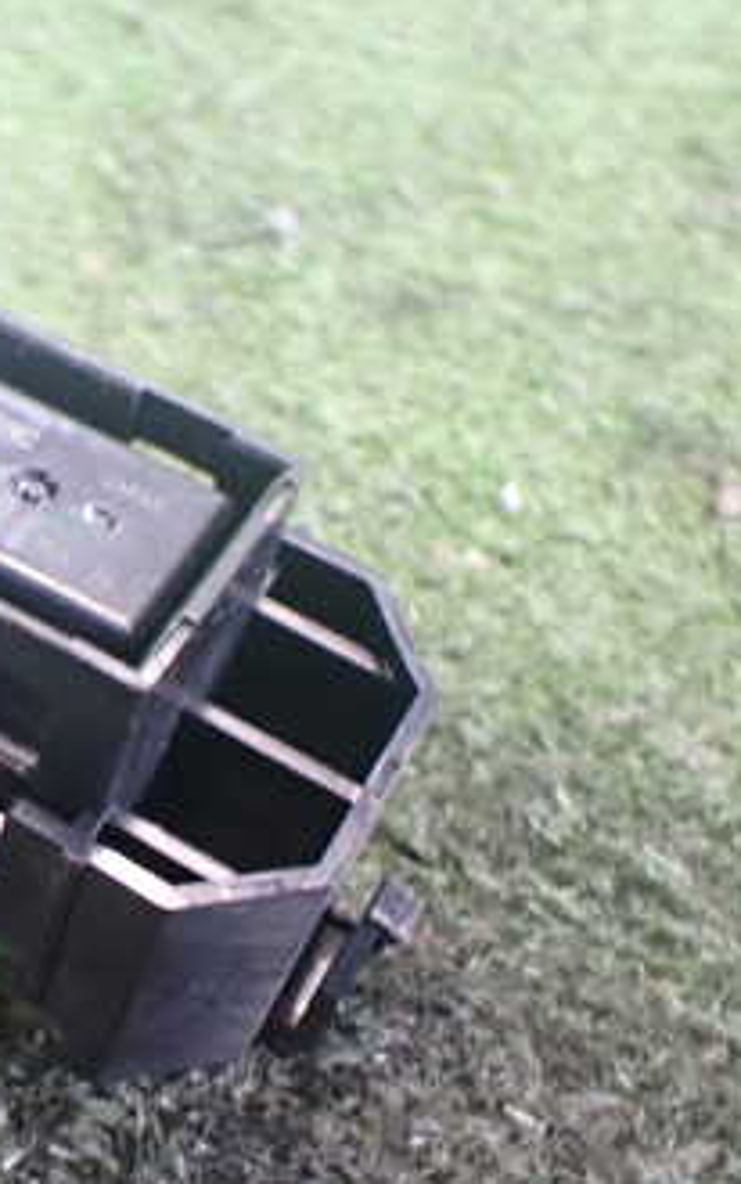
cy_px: 601
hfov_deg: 21.3
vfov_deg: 35.1
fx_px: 1872
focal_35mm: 58
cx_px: -61
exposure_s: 1/30
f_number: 2.3
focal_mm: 5.4
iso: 800
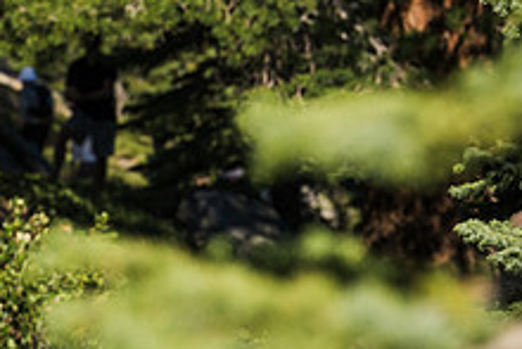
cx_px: -159
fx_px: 3410
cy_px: 291
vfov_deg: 5.8
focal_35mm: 235
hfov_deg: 8.6
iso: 100
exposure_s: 1/2000
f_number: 4.5
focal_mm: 89
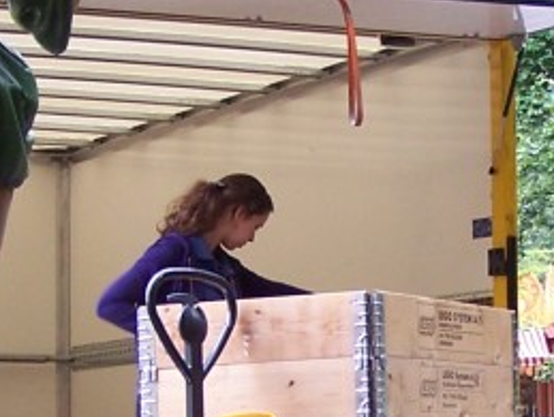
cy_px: 443
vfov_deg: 9.8
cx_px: 460
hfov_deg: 13.1
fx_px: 2404
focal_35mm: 150
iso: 80
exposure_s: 1/30
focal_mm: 6.3
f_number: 2.8
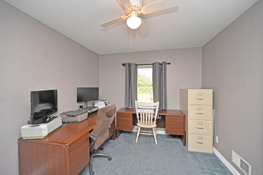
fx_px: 102
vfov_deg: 81.2
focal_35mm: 14
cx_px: 132
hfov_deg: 104.3
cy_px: 88
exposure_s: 1/80
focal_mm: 14
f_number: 4.5
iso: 200
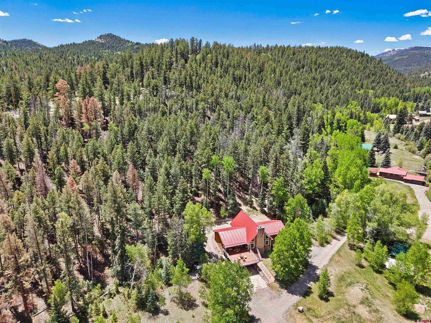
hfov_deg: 71.6
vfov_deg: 56.8
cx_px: 216
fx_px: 299
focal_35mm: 24
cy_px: 162
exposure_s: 1/2500
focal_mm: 8.67
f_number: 1.8
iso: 170
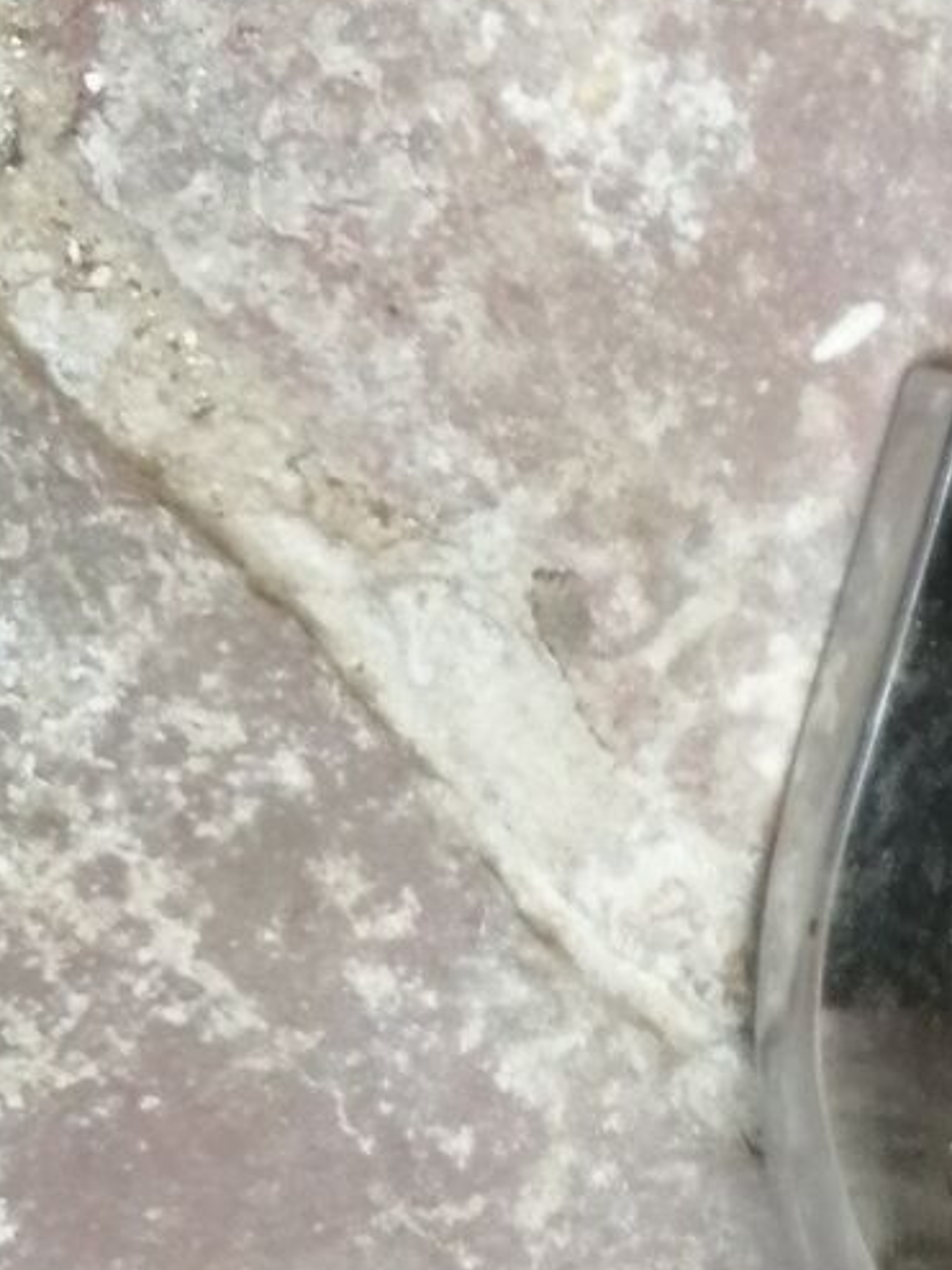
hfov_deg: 12.5
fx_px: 3852
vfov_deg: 18.4
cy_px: 1134
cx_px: 1860
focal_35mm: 105
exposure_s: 1/90
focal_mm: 3.62
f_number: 1.8
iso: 80
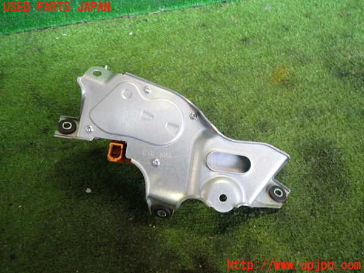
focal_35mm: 25
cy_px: 136
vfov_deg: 54.9
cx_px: 182
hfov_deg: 69.4
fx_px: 263
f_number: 2
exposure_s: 1/50
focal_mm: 4.5
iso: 200
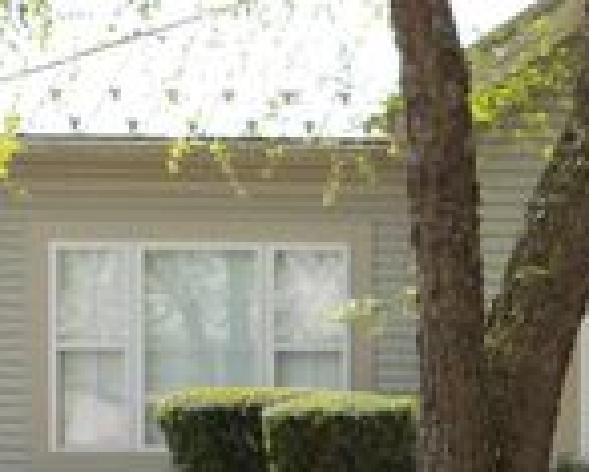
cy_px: 466
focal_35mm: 147
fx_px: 2564
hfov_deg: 12.5
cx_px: 847
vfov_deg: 10.4
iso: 80
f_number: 4.2
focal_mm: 7.9
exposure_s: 1/200
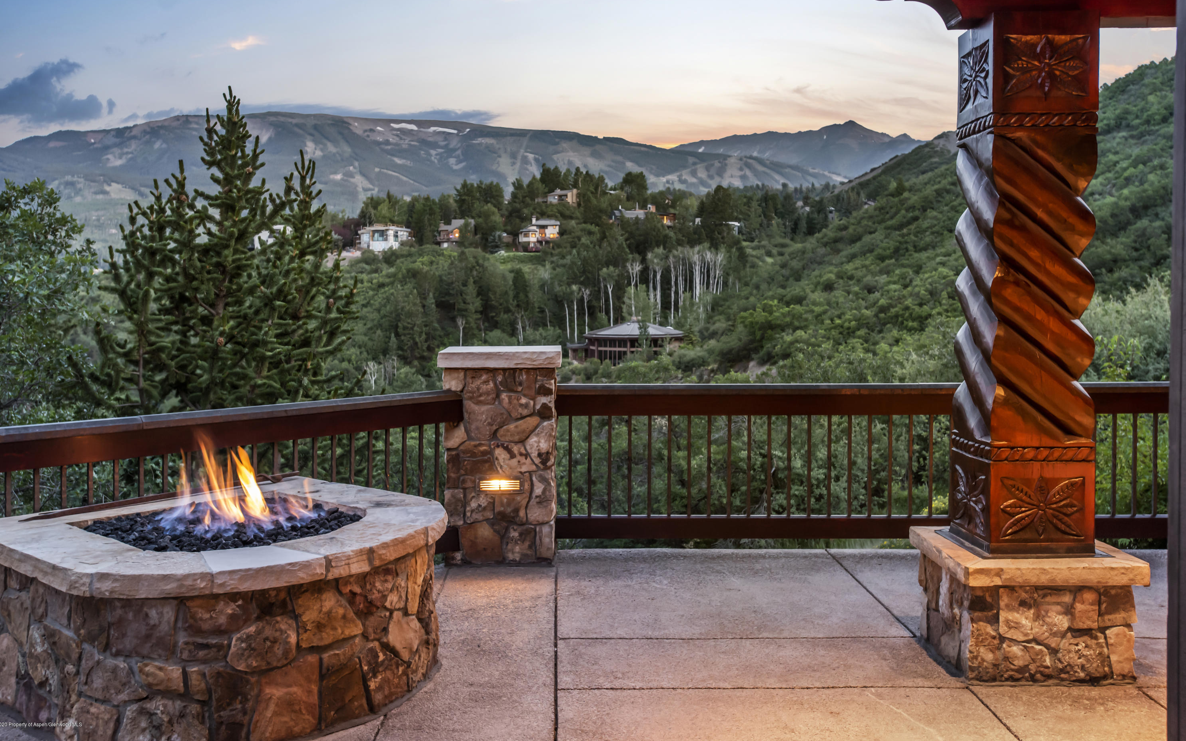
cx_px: 590
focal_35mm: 33
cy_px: 350
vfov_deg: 38.3
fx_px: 1067
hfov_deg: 58.1
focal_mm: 32
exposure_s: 1/3
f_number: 6.3
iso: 1250
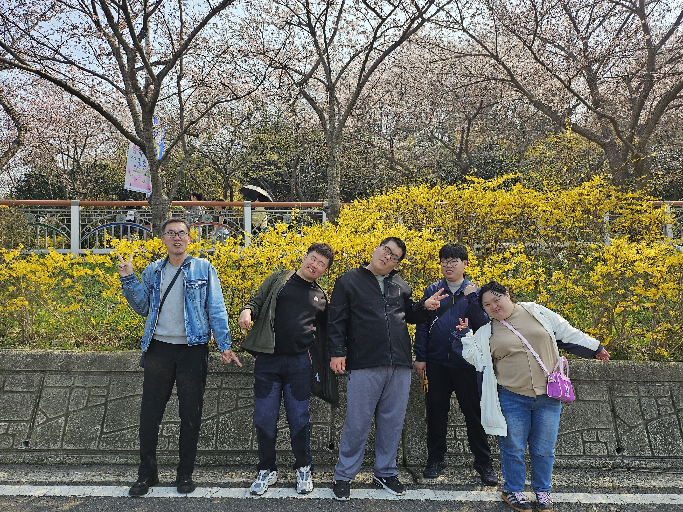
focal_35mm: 24
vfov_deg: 56.8
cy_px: 256
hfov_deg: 71.6
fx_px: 474
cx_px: 342
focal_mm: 5
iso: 50
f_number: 1.8
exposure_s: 1/1799
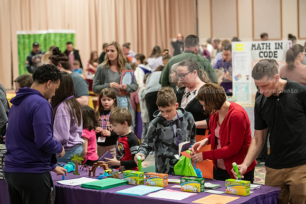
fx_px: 808
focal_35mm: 95
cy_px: 102
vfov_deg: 14.4
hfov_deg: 21.5
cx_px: 153
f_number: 3.2
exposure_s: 1/200
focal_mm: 95
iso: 3200
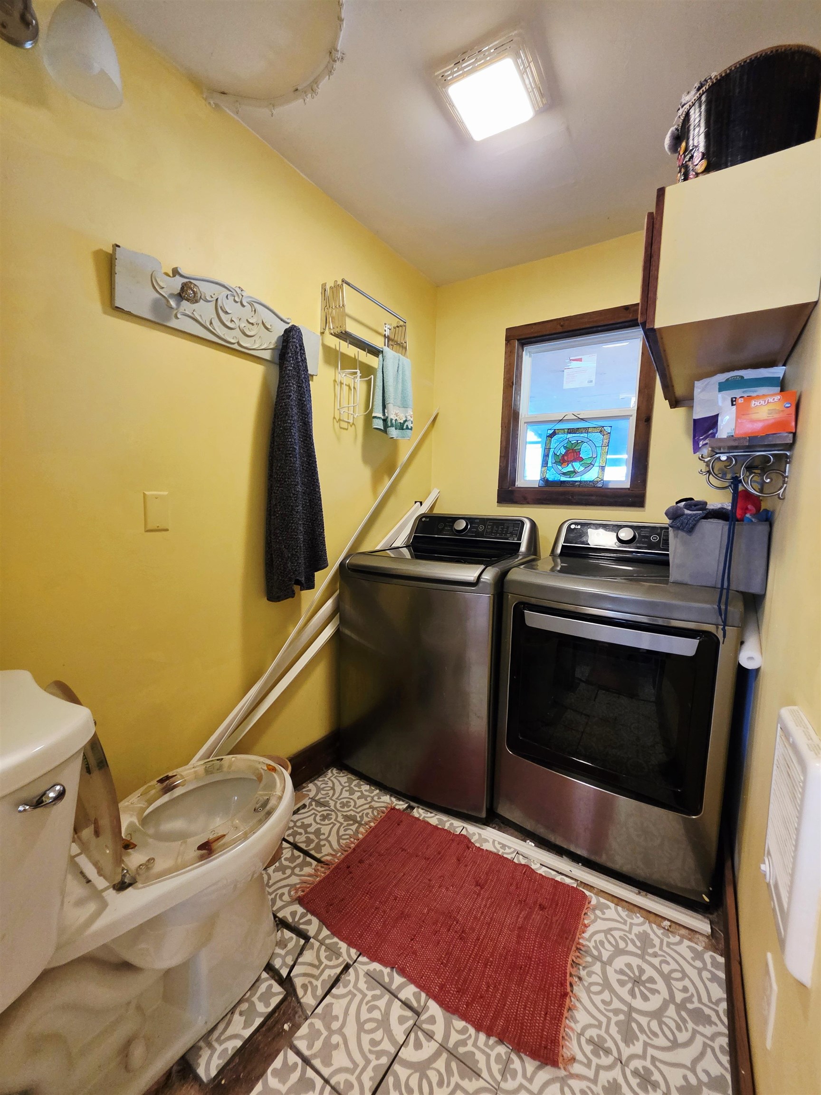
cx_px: 410
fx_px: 411
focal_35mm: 13
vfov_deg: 106.2
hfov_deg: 89.9
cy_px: 548
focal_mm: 2.2
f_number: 1.9
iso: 400
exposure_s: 1/60.2
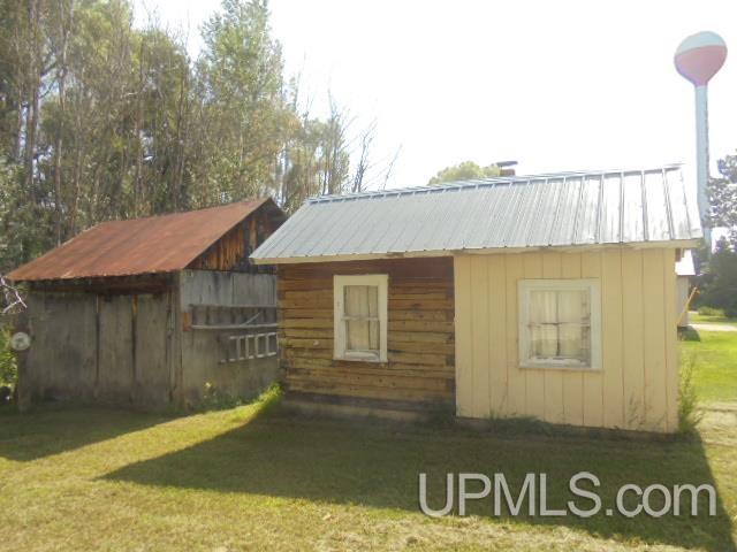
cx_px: 368
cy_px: 276
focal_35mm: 26
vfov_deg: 53.1
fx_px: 554
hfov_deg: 67.3
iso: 100
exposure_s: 1/500
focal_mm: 4.6
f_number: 3.5
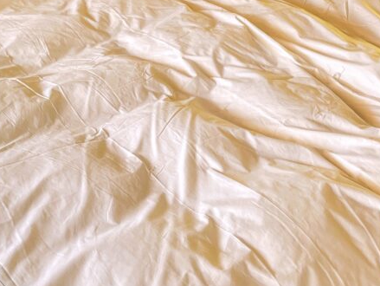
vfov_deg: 20.0
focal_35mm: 71
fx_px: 780
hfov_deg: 27.4
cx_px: 203
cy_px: -12
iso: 125
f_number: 1.6
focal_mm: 5.1
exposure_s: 1/121
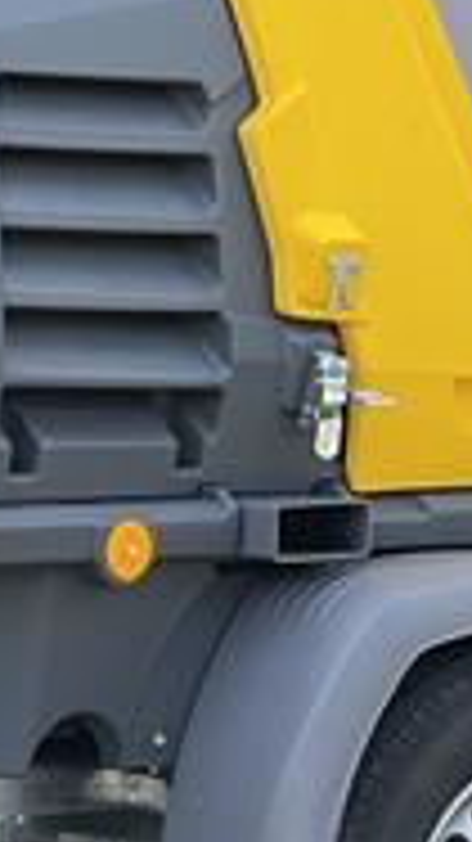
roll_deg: -0.5
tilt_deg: -1.7
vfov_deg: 7.2
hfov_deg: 4.0
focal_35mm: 298
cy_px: 77
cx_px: -337
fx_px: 6639
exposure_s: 1/99
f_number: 2.2
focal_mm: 7.5
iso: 25
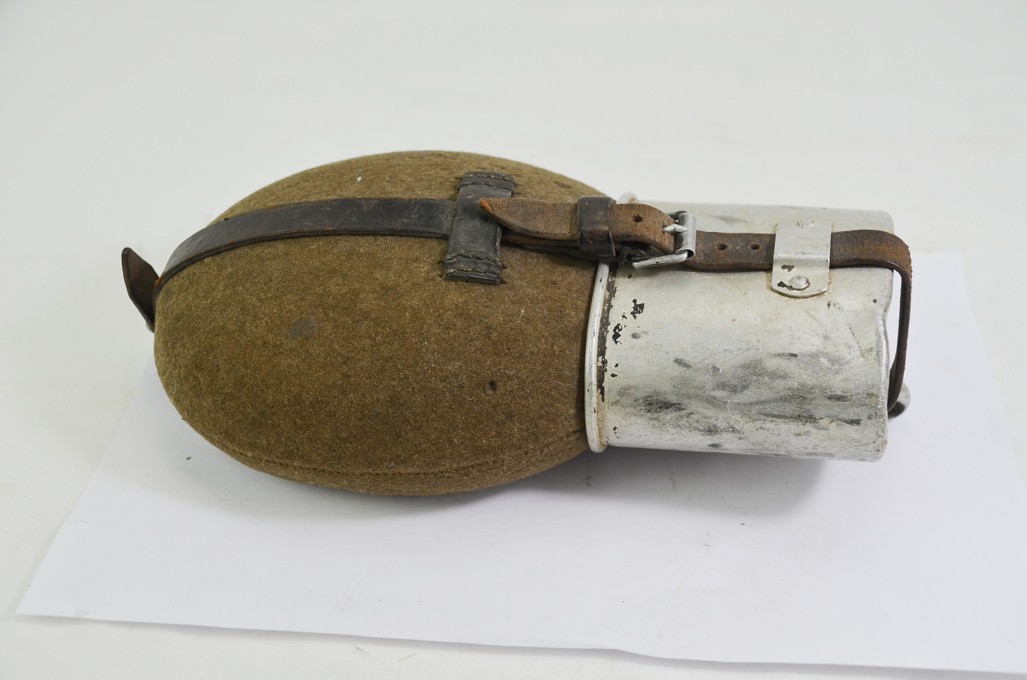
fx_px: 1366
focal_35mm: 48
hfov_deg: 41.2
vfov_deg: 28.0
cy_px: 340
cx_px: 514
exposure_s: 1/125
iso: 200
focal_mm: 32
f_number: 5.6
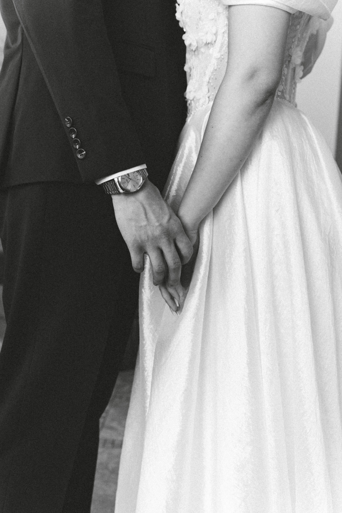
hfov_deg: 37.9
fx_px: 499
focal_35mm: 35
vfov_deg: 54.4
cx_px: 171
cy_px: 256
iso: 1250
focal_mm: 35
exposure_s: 1/160
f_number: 4
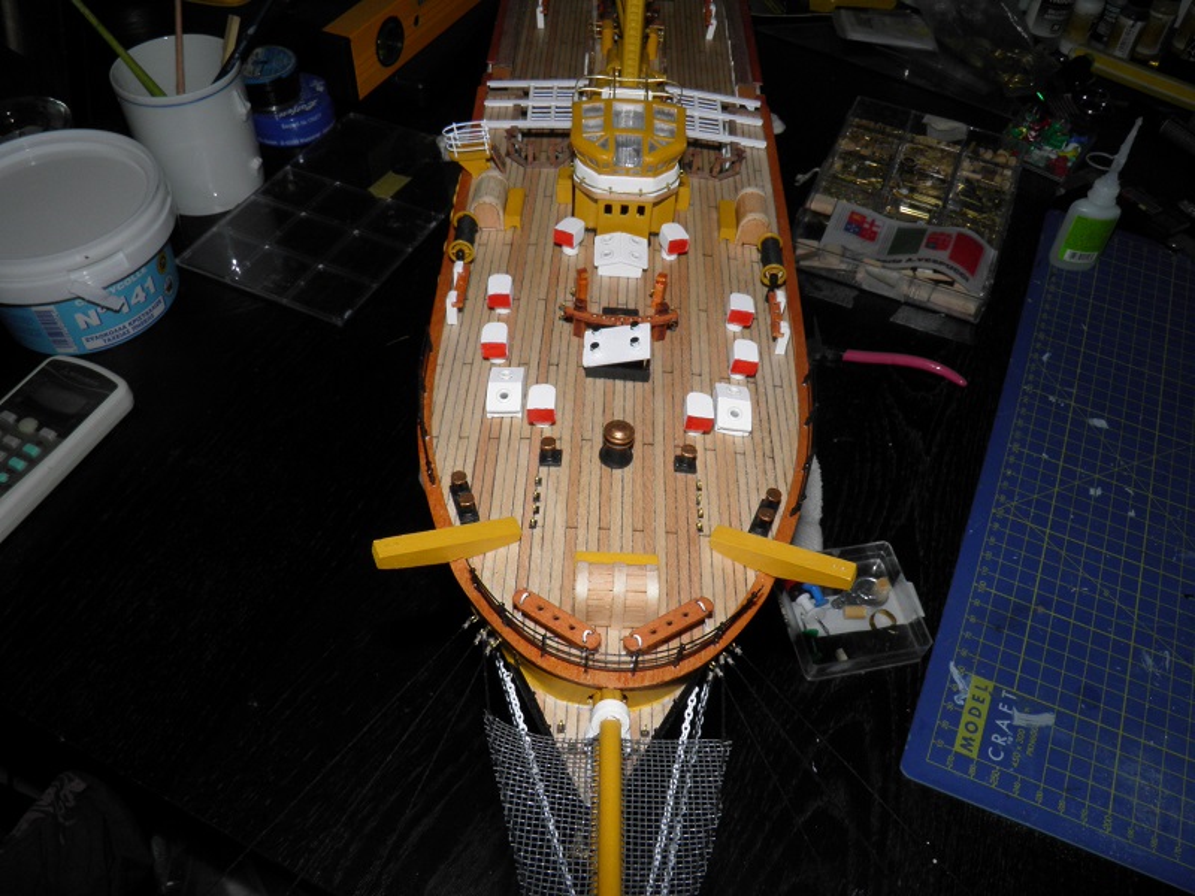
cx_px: 598
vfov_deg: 49.7
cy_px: 448
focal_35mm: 28
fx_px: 967
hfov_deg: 63.4
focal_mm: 4.9
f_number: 8
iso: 100
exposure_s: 1/30
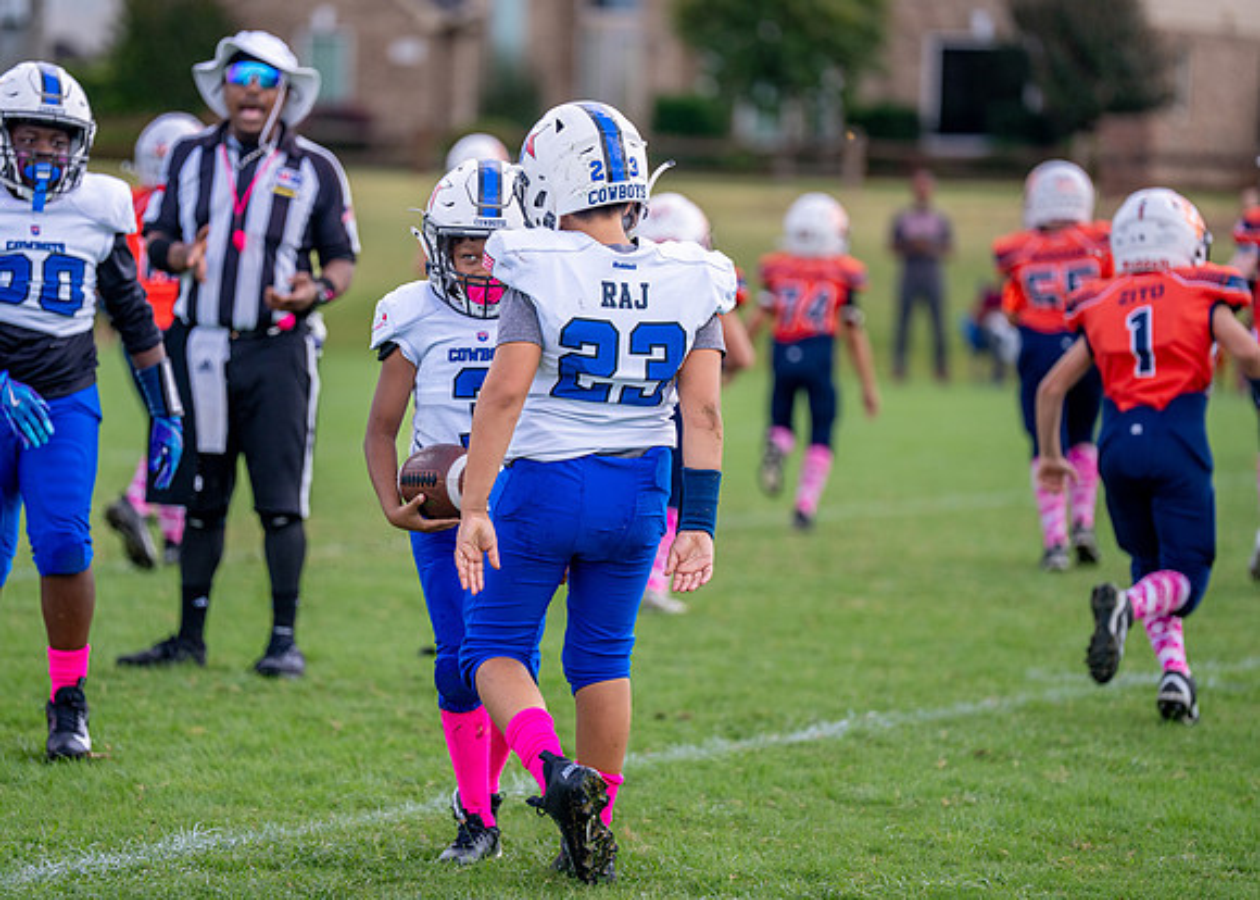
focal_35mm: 191
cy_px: 435
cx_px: 563
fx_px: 6844
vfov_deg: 7.5
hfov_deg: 10.5
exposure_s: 1/2500
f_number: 2.8
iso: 250
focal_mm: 167
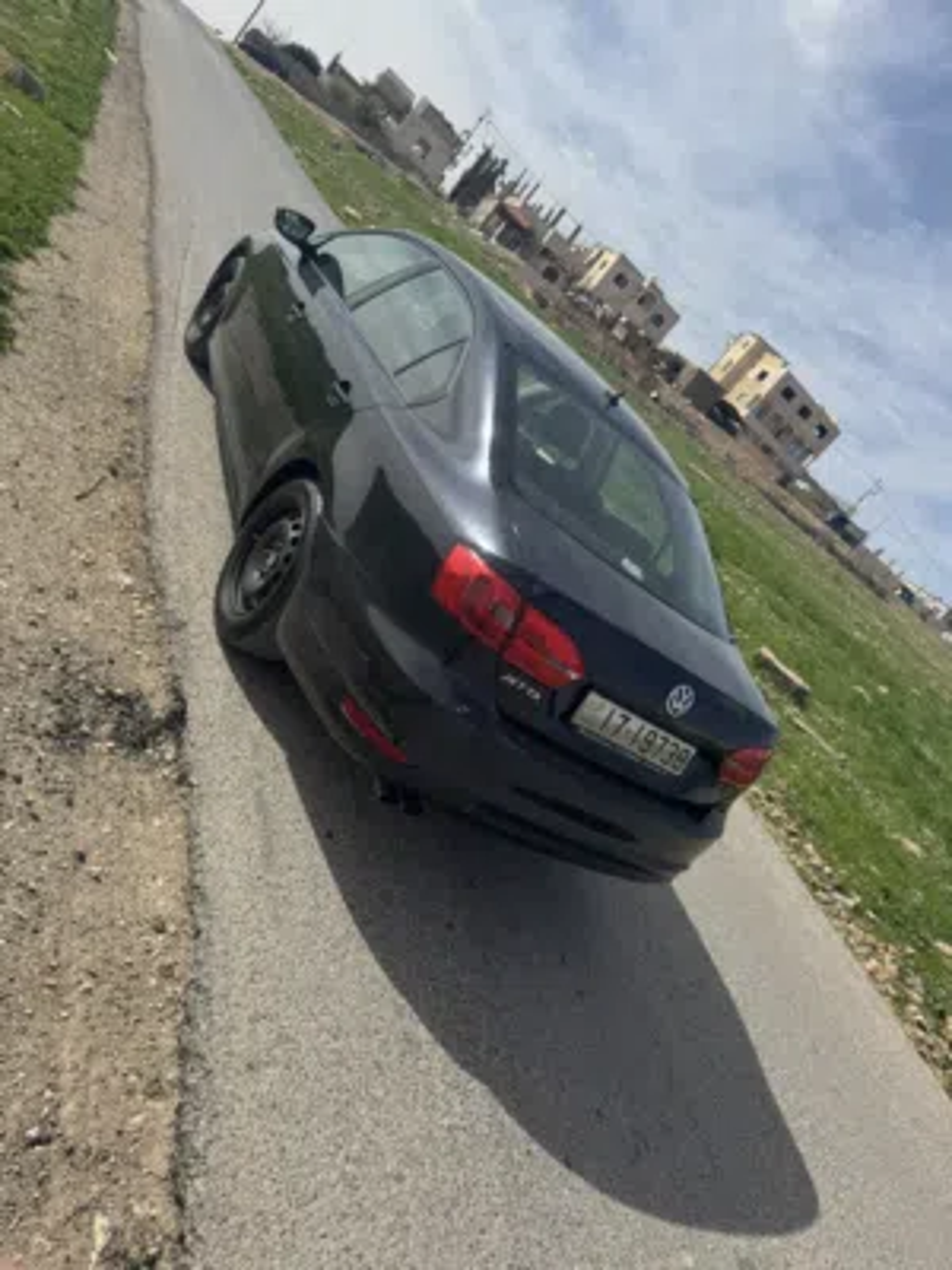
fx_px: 880
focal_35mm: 24
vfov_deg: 71.6
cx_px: 476
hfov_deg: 56.8
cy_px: 635
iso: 80
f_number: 1.78
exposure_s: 1/5814
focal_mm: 6.76
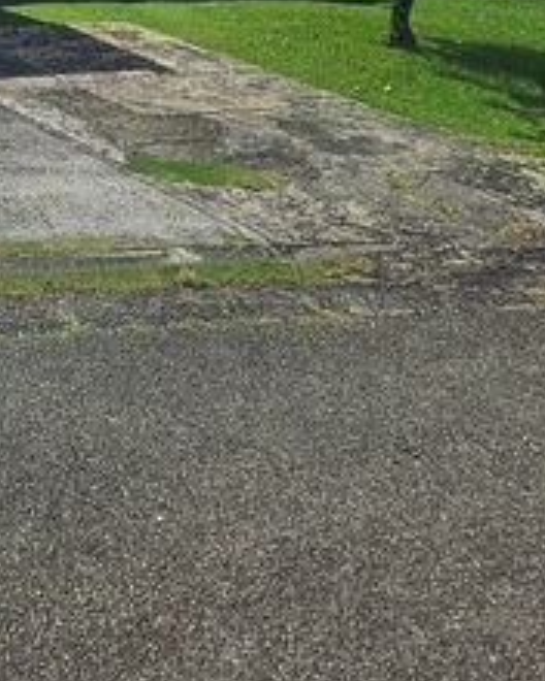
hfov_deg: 20.6
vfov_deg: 23.9
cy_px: -246
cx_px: -152
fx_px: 1371
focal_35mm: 68
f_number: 1.8
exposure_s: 1/4654
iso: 25
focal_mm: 5.4
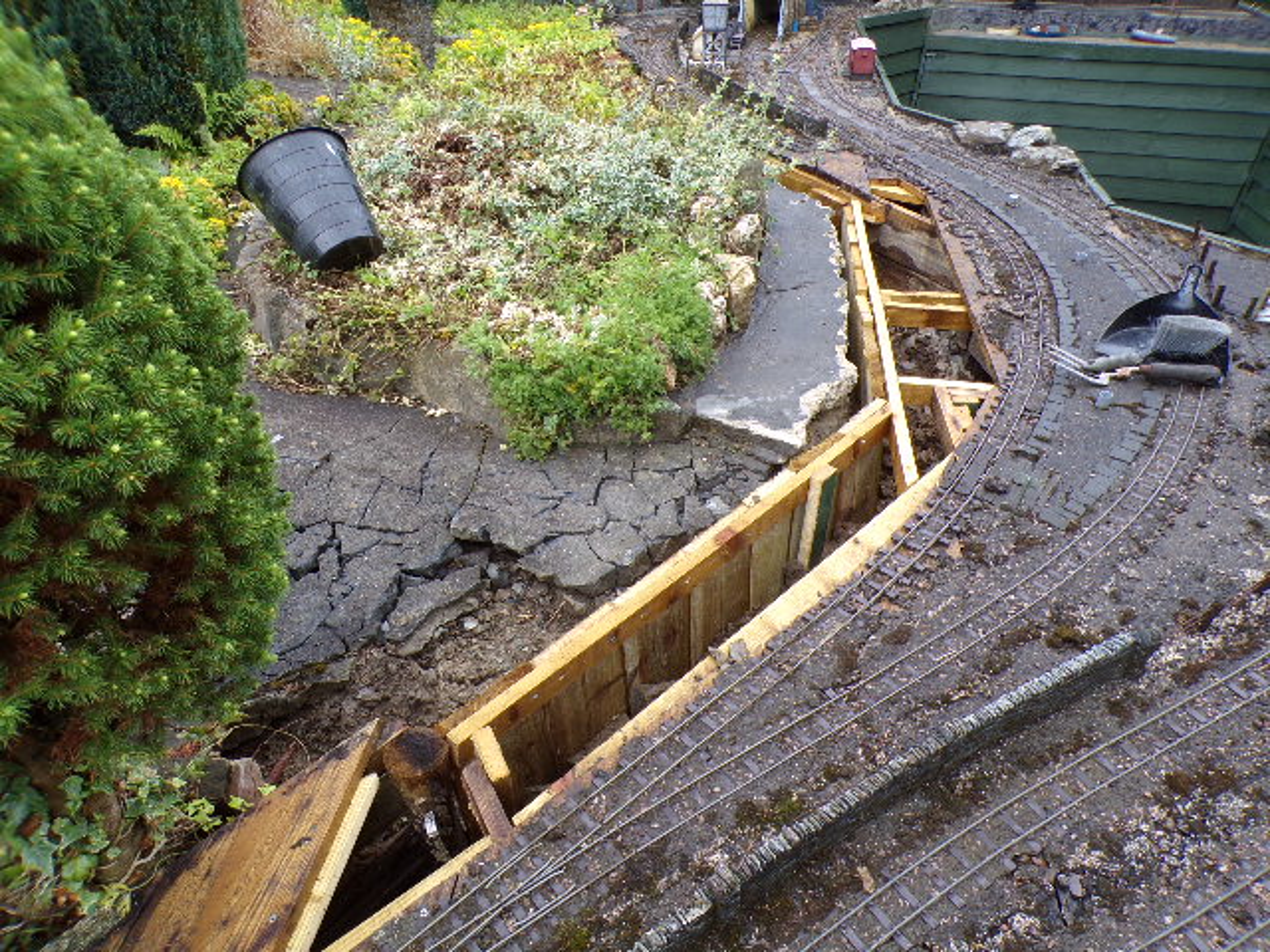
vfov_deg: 56.8
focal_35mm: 24
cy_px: 476
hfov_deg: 71.6
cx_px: 635
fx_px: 881
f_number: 4.4
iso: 80
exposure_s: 1/80
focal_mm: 4.3
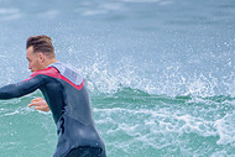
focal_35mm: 1875
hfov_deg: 1.1
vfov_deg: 0.7
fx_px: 12249
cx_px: 49
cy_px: 212
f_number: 5.6
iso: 1100
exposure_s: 1/2000
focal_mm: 500
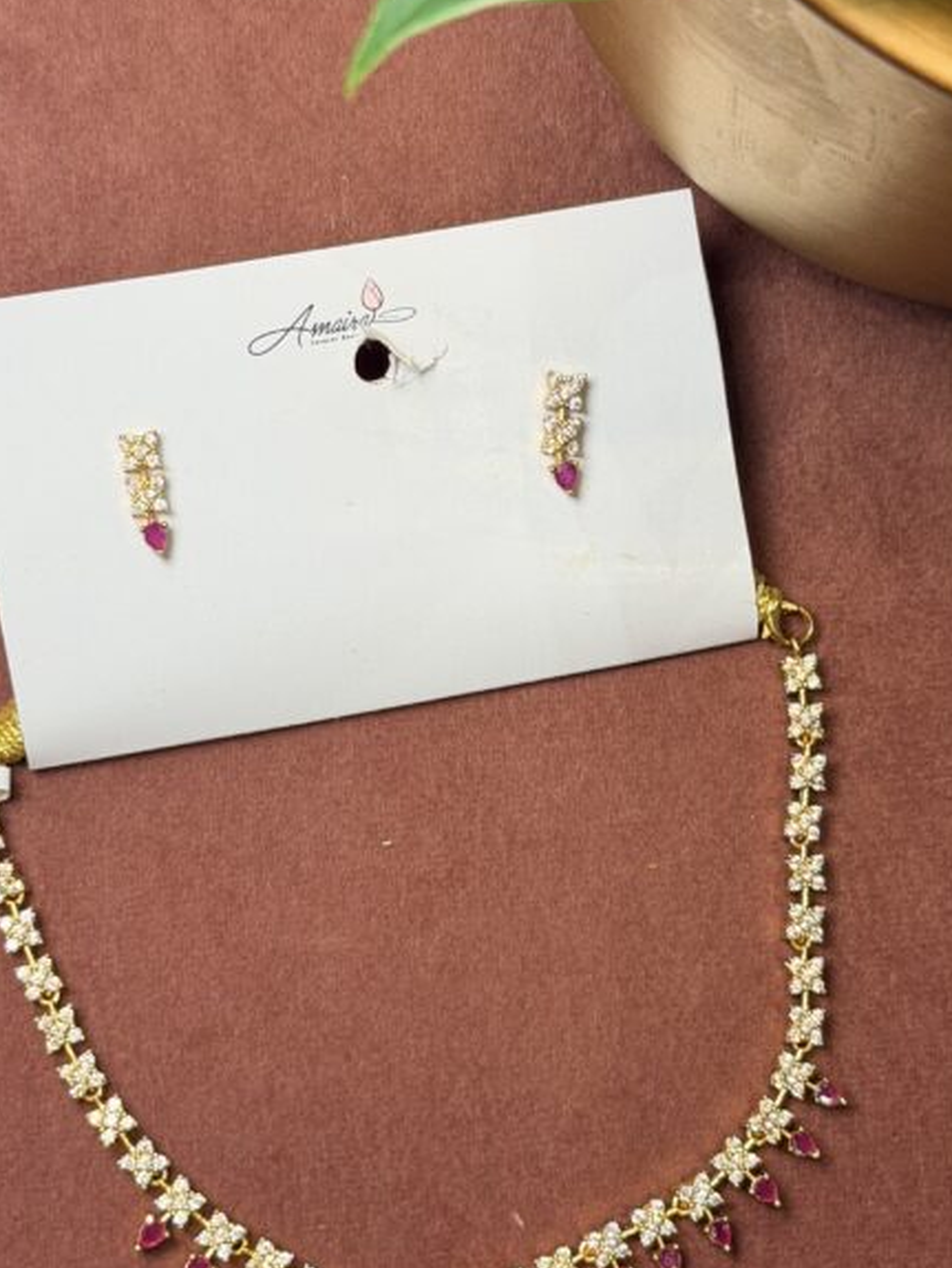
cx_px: 515
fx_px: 2858
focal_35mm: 78
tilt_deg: -79.1
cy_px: 715
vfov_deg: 25.0
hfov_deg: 18.9
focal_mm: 6.76
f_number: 1.78
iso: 50
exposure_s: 1/120
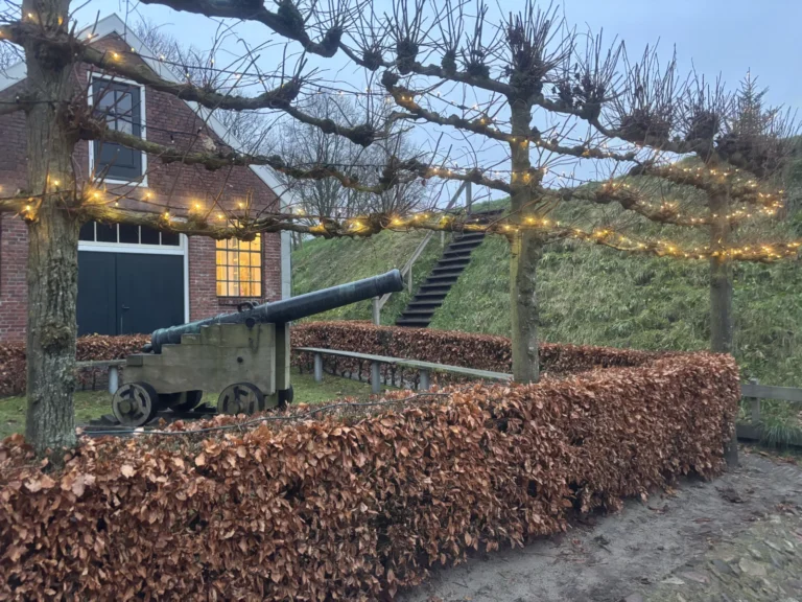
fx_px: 602
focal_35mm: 26
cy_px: 301
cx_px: 401
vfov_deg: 53.1
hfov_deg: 67.3
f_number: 1.6
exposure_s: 1/33
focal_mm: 5.96
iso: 400
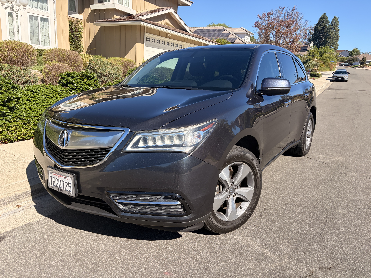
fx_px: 279
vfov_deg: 53.1
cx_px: 186
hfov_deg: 67.3
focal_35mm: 26
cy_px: 139
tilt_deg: -13.3
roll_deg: -2.1
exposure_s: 1/2451
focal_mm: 5.96
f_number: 1.6
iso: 64
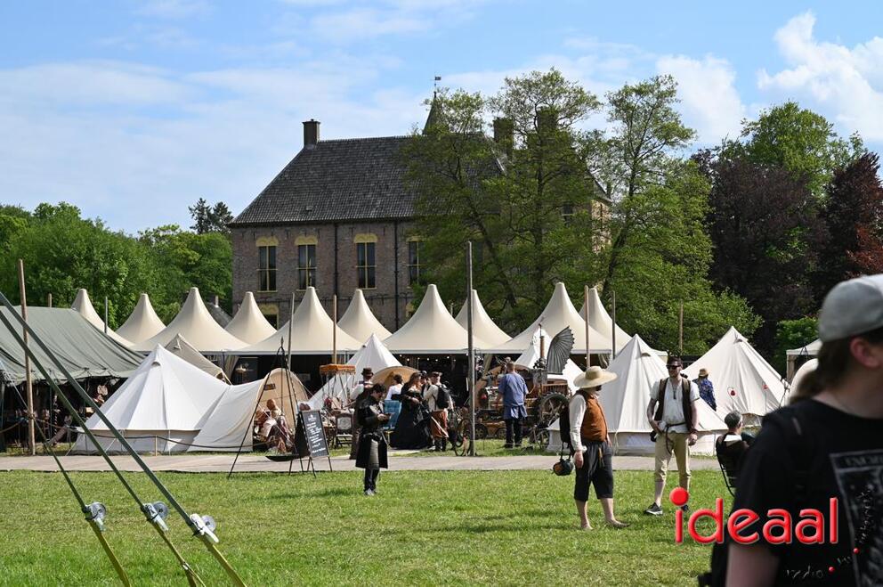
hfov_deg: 28.9
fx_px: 1715
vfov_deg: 19.4
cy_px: 294
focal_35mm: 70
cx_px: 442
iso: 100
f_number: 7.1
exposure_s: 1/400
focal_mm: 70
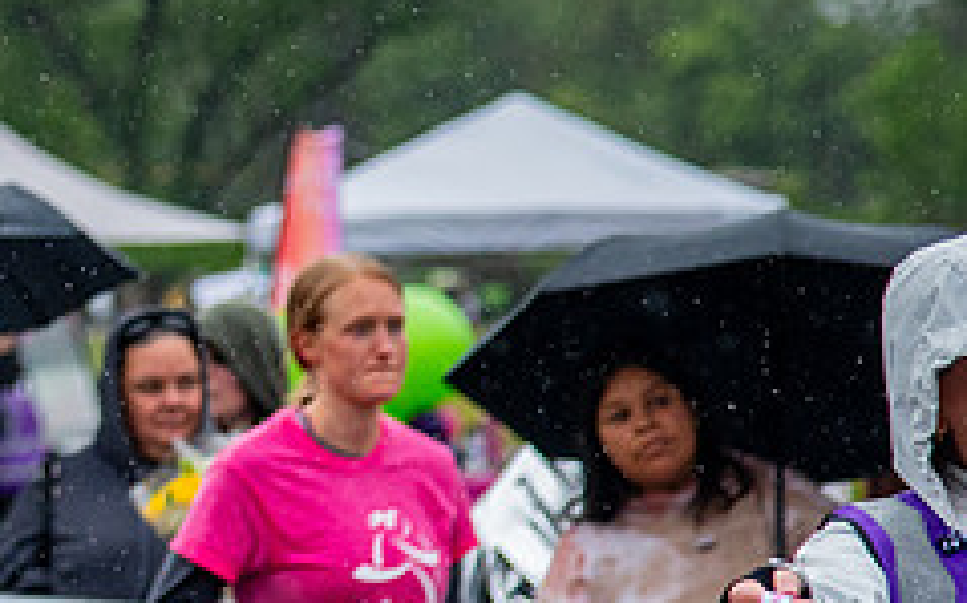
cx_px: -329
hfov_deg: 7.3
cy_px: 246
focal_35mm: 286
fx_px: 7532
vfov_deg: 4.6
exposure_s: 1/2500
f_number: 4
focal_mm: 86
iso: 1600
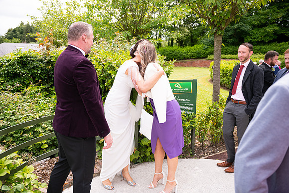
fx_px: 233
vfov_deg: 45.0
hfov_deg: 63.6
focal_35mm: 29
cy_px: 96
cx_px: 144
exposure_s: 1/1600
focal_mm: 29
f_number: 3.5
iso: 250
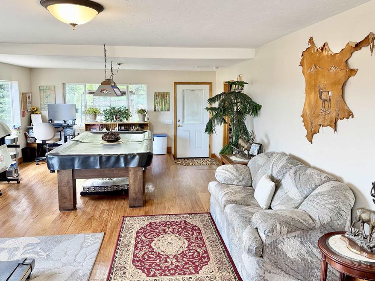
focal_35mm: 28
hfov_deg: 63.4
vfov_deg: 49.6
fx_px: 303
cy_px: 126
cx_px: 193
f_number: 1.78
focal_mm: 6.76
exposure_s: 1/120
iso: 125
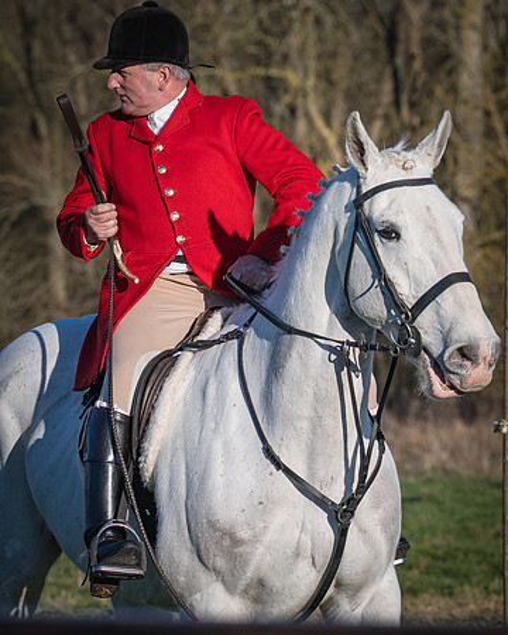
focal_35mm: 316
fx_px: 5940
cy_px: 338
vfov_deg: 6.1
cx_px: 526
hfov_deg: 4.9
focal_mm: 135
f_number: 5
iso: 200
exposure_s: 1/2000
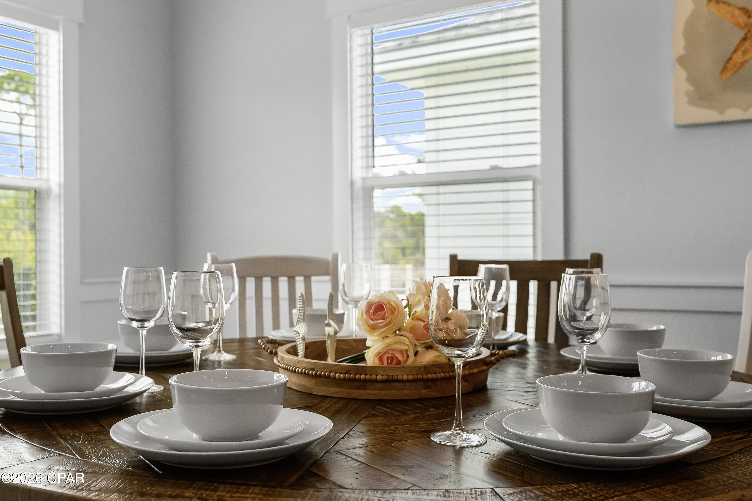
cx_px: 376
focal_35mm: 36
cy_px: 250
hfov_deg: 53.1
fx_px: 752
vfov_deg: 36.9
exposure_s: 1/50
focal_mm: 24
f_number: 4
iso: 400
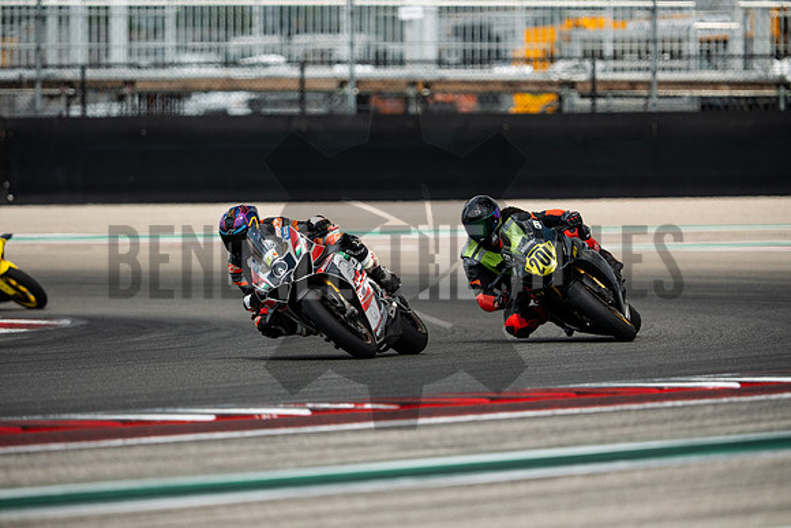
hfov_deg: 4.9
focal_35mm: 420
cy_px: 264
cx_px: 396
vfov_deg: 3.3
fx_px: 9230
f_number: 2.8
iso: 250
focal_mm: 280
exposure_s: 1/1600
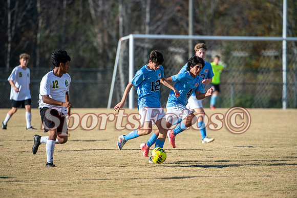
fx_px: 3133
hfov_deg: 5.4
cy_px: 99
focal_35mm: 380
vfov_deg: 3.6
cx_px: 148
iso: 400
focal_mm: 380
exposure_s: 1/2500
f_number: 5
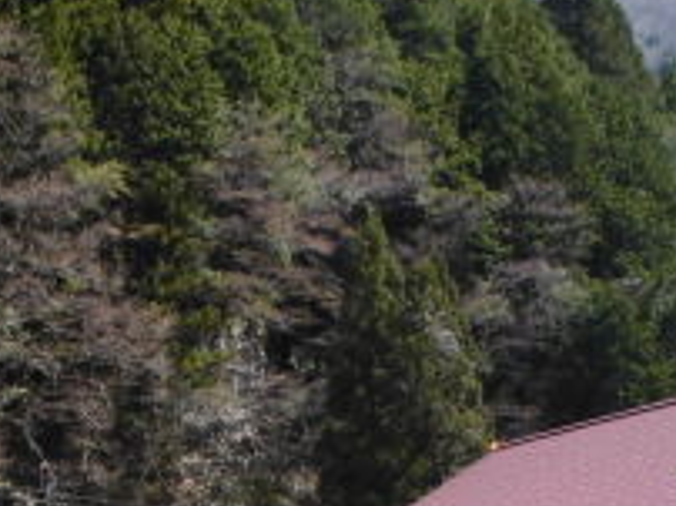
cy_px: 677
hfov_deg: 19.2
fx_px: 1970
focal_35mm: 101
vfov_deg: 14.0
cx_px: 94
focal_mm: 6.1
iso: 100
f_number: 4
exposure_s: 1/250
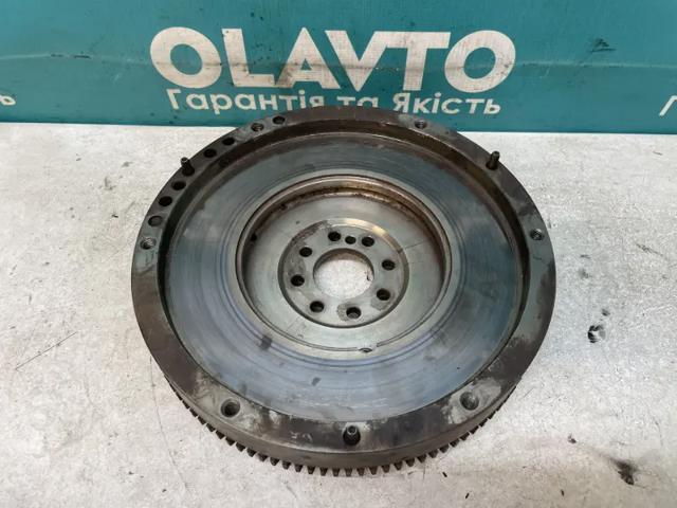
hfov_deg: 67.3
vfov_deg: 53.1
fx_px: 508
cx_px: 338
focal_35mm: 26
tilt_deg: -54.1
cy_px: 254
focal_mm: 4.2
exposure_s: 1/100
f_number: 1.6
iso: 125
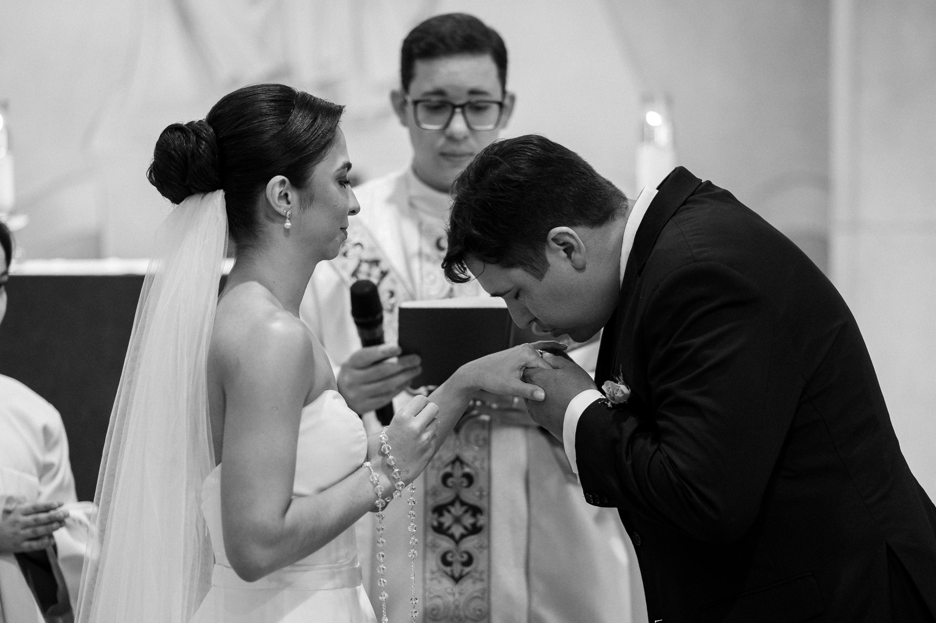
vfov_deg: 13.5
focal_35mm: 101
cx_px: 474
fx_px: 2624
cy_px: 357
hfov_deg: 20.2
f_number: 2
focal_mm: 85
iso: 2000
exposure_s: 1/320
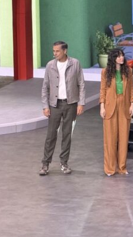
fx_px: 1545
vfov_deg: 8.8
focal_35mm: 246
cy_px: 123
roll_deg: +1.4
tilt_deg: -11.7
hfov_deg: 4.9
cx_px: 151
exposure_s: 1/100
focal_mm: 16.89
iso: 400
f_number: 2.8
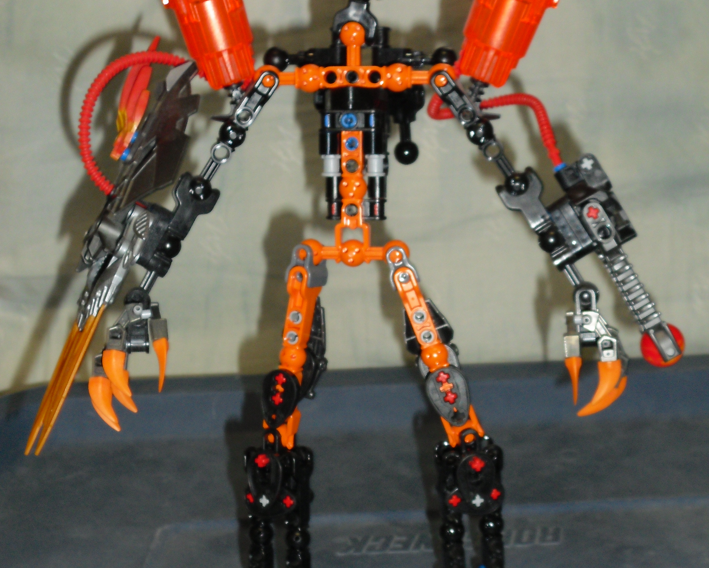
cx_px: 373
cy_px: 364
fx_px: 1049
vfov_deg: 30.1
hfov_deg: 37.3
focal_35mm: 50
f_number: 3.1
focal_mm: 6.3
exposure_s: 1/60
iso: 200
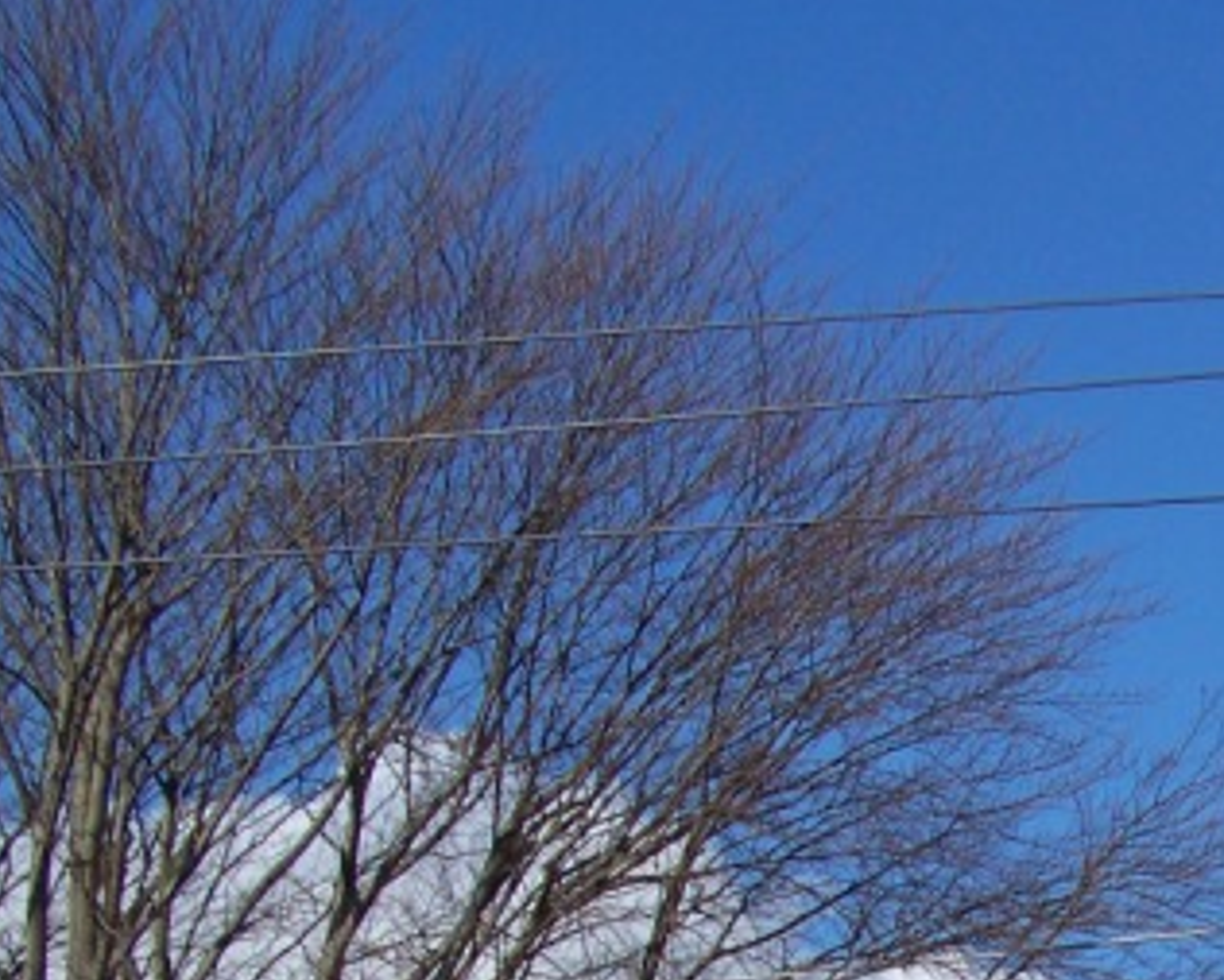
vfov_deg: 13.1
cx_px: 1267
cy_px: 1267
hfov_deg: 16.5
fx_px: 4131
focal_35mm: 114
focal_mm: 5.85
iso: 69
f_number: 4
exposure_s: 1/800
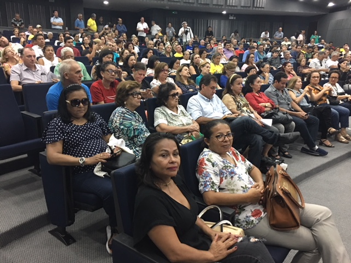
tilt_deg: -13.6
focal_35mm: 29
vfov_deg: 48.2
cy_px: 132
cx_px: 176
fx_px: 294
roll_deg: -0.6
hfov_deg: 61.7
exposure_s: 1/4
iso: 100
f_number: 2.2
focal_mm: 4.15
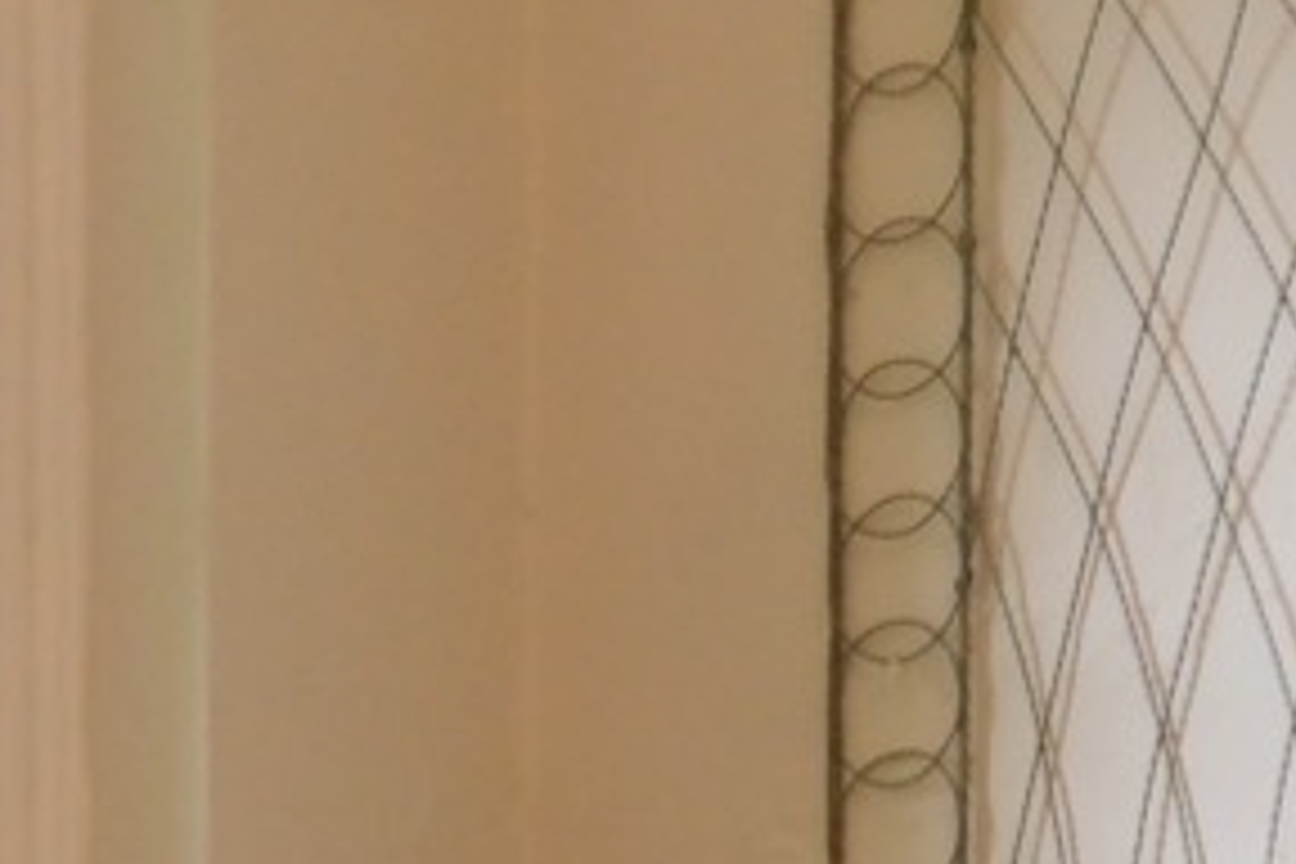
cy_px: 2534
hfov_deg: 5.7
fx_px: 12959
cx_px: 292
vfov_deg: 3.7
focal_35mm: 360
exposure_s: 1/200
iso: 1250
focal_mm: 35.8
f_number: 3.6
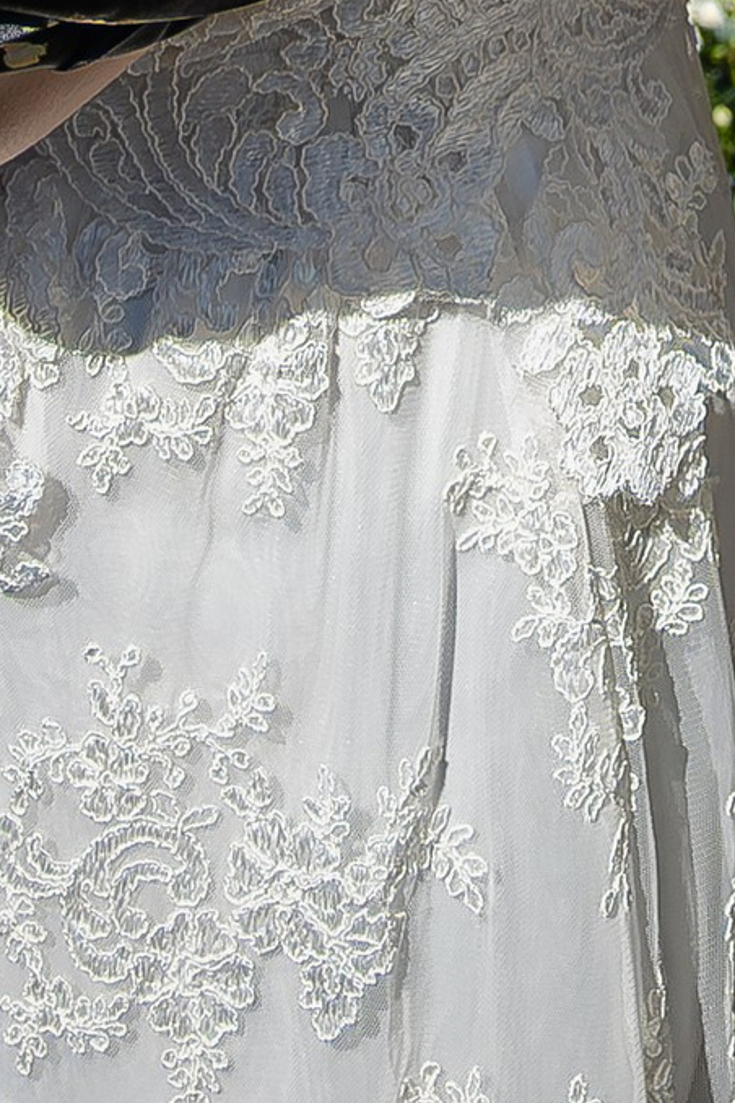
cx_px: 735
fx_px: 4165
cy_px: -1474
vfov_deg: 12.3
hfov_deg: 10.0
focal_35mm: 136
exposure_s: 1/2500
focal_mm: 16
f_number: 3.5
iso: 160
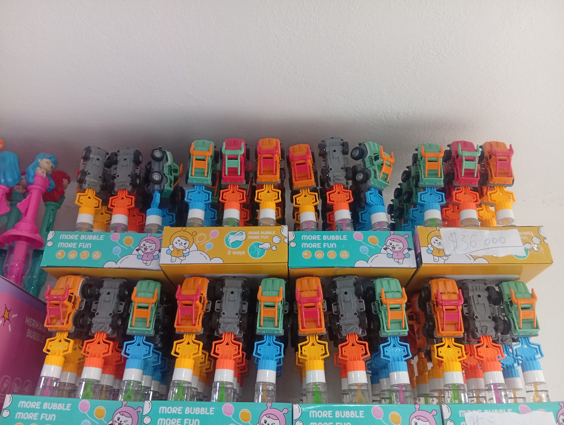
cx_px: 282
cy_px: 212
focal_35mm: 27
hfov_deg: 65.2
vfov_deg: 51.5
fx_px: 441
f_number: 1.8
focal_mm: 3.84
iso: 224
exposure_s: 1/50
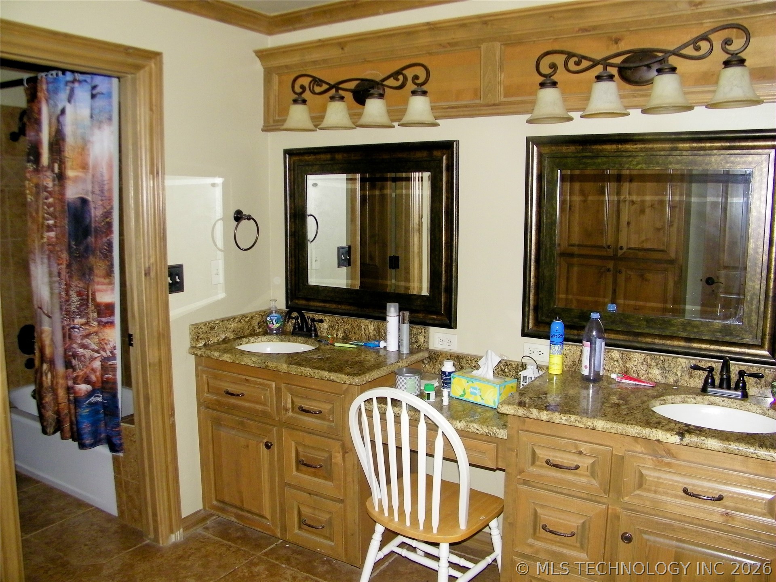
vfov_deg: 49.7
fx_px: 628
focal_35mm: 28
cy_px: 291
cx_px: 388
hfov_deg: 63.4
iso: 200
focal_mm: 5
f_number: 3.5
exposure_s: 1/30
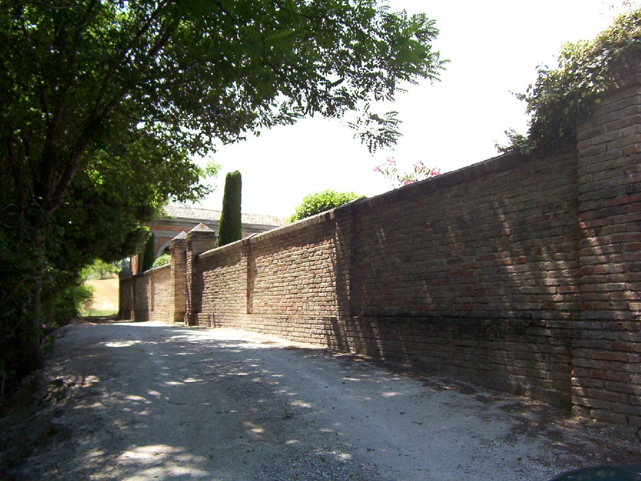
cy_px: 240
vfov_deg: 39.7
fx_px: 667
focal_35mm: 36
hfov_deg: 51.4
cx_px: 320
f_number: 2.76
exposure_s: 1/782
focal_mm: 5.54
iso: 100
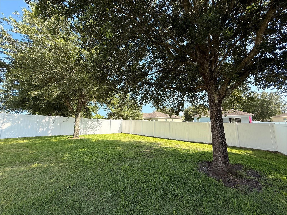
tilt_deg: +9.5
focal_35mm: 14
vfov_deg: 85.7
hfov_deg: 102.1
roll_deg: +1.1
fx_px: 116
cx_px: 144
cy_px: 108
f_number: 2.2
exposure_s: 1/830
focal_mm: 2.22
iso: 50
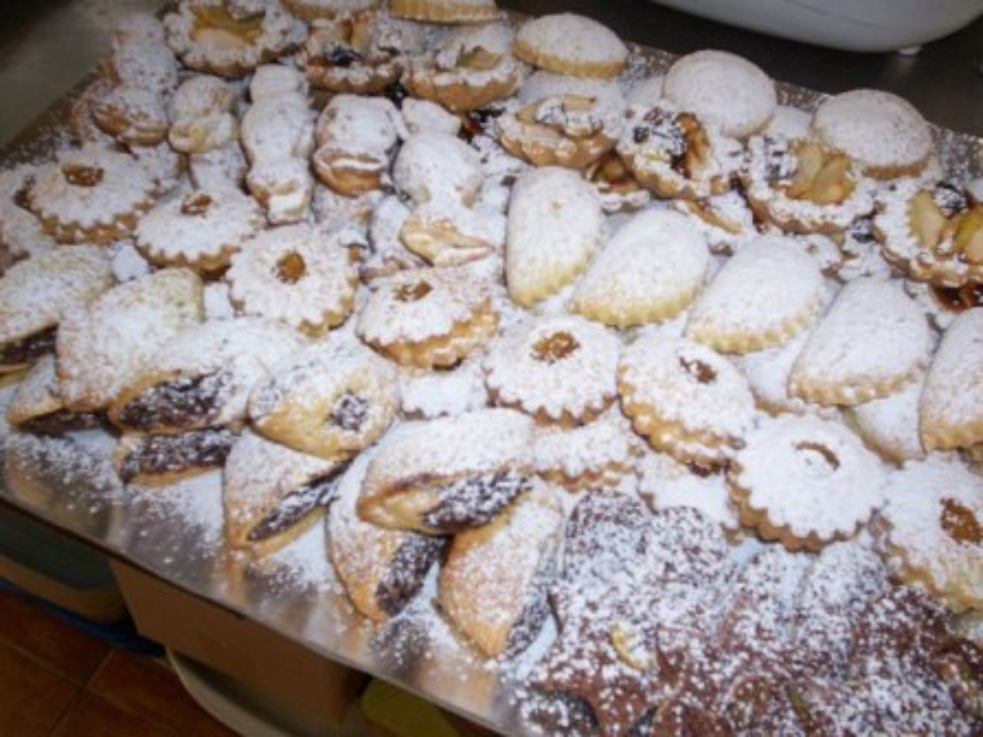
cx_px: 492
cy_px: 368
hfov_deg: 51.4
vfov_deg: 39.7
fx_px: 1022
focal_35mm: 36
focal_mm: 5.9
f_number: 4.5
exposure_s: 1/64
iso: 140
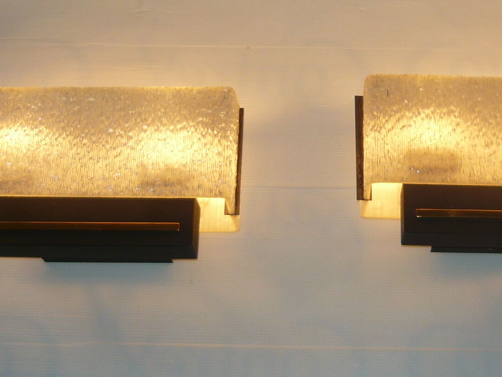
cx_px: 305
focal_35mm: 78
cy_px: 112
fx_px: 1131
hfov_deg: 25.0
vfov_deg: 18.8
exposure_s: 1/200
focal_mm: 5.5
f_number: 2.8
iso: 100
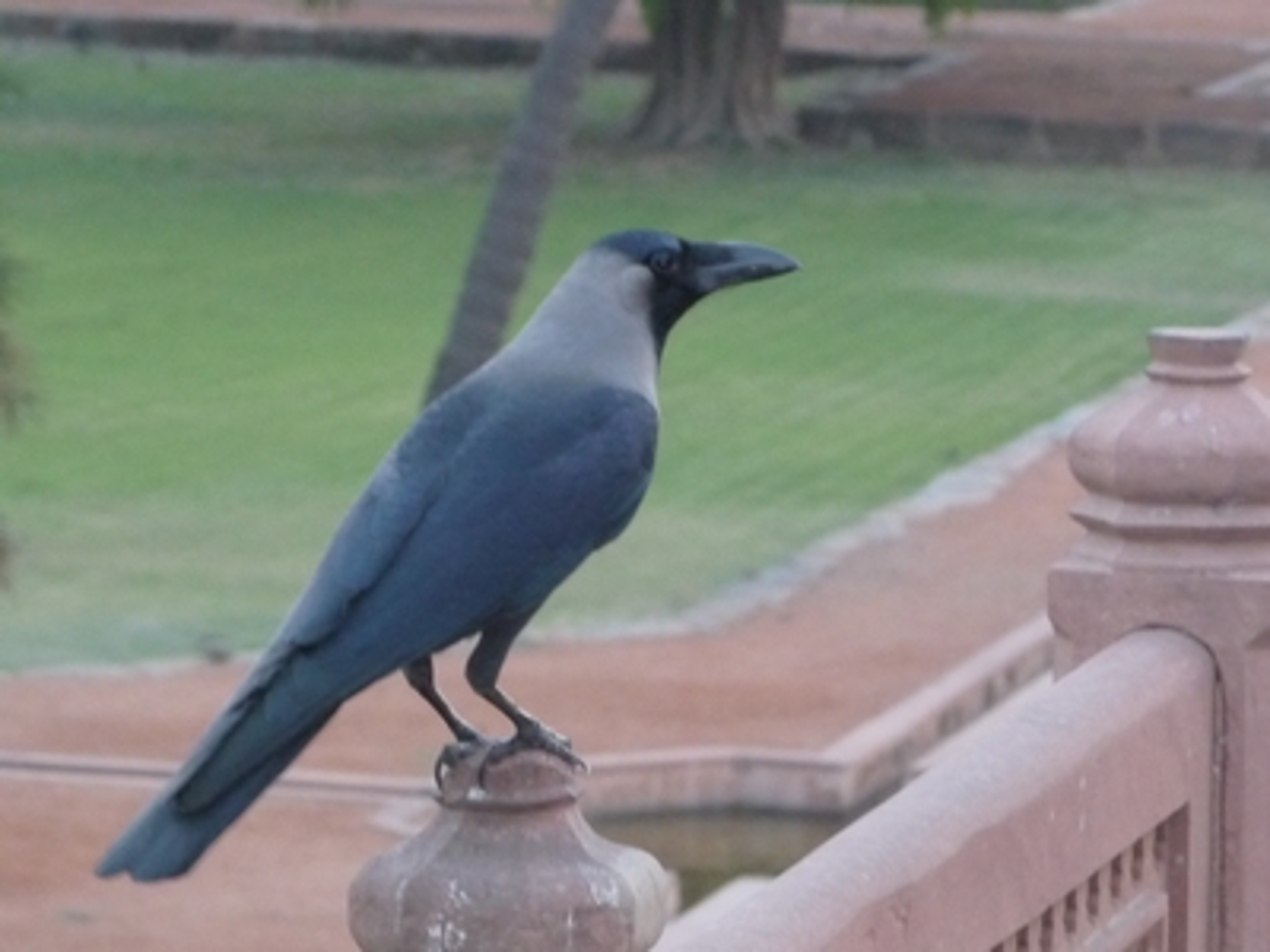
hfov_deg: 6.6
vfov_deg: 5.0
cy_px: 476
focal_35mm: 299
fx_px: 10970
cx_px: 635
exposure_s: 1/50
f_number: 4.8
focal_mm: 30.5
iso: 320
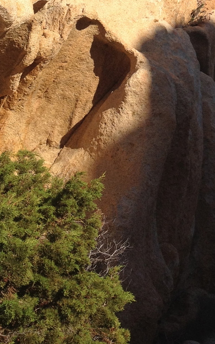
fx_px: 890
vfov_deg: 20.4
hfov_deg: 13.5
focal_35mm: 95
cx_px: 225
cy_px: -74
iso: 64
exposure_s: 1/2045
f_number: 2.4
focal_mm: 4.28
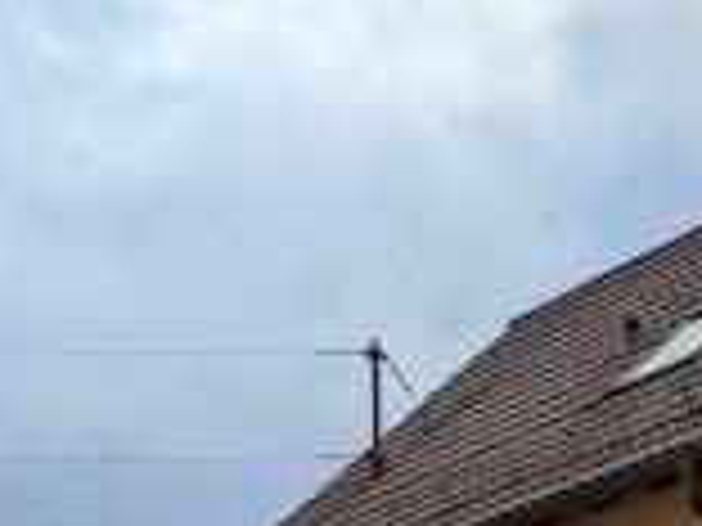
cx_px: 308
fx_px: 2494
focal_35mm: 123
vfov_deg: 10.5
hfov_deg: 16.0
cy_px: 1236
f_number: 1.85
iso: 52
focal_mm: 6.81
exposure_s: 1/1550
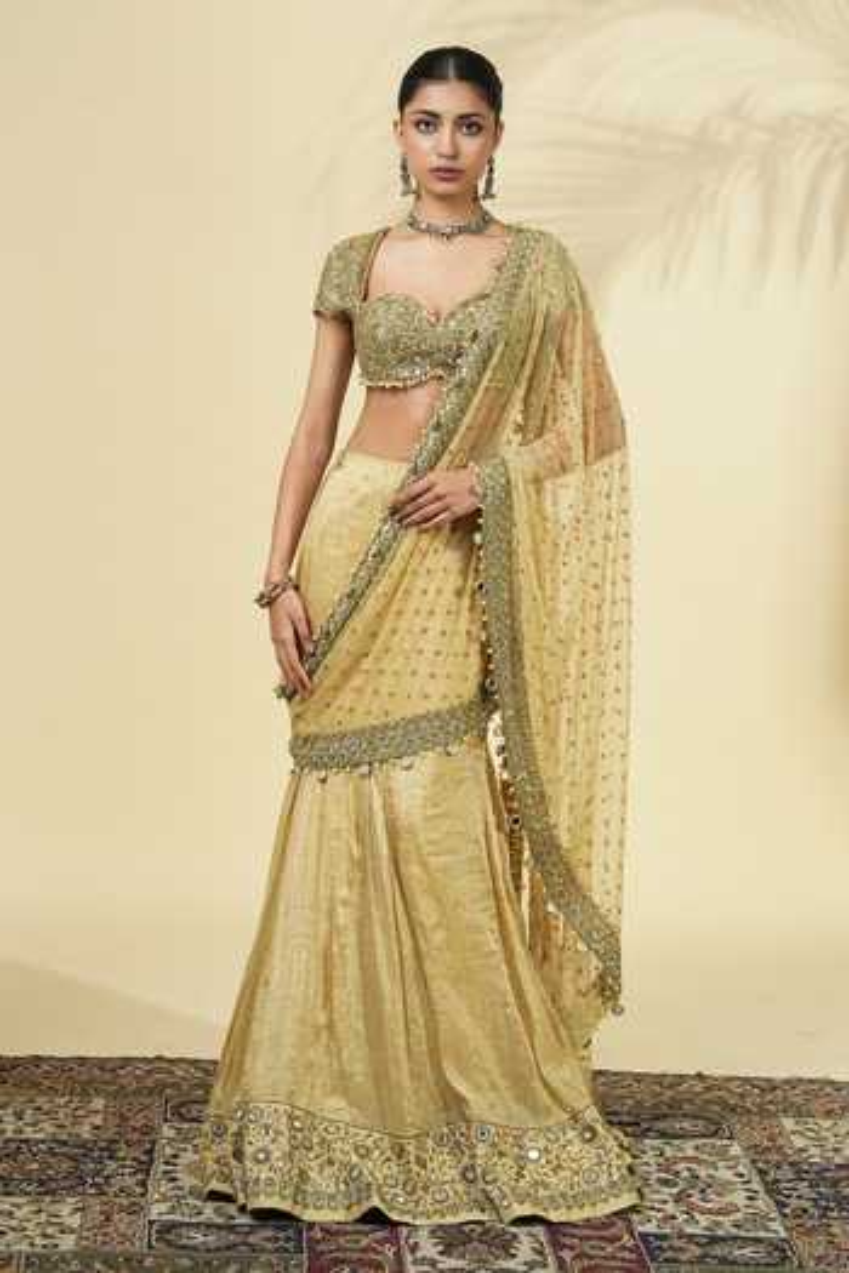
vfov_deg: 30.5
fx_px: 2335
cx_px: 424
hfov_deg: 20.6
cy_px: 636
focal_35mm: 66
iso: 500
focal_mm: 66
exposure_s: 1/160
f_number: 8
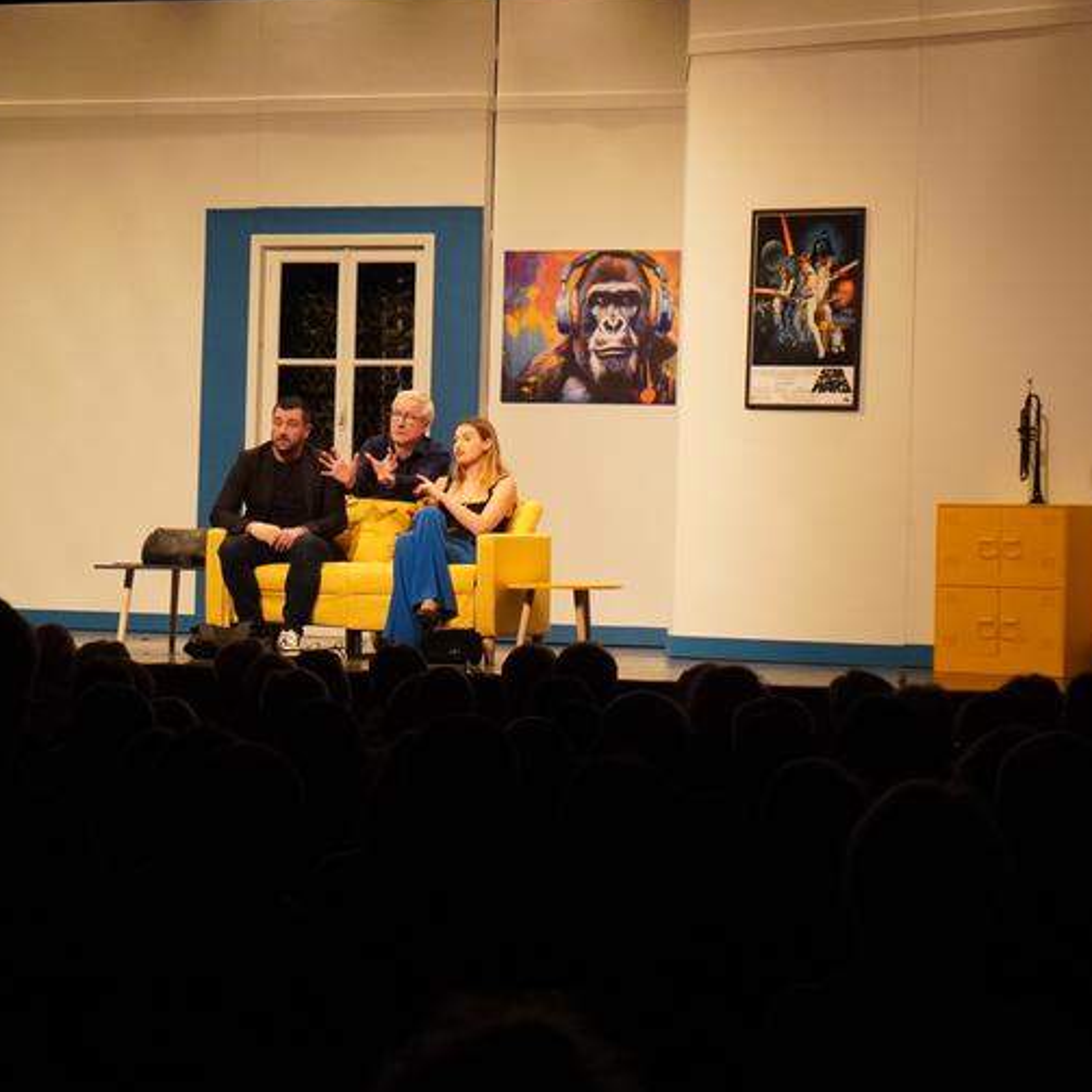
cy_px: 447
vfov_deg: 15.3
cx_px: 261
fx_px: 4069
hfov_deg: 15.2
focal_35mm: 114
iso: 2000
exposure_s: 1/160
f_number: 5.6
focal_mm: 50
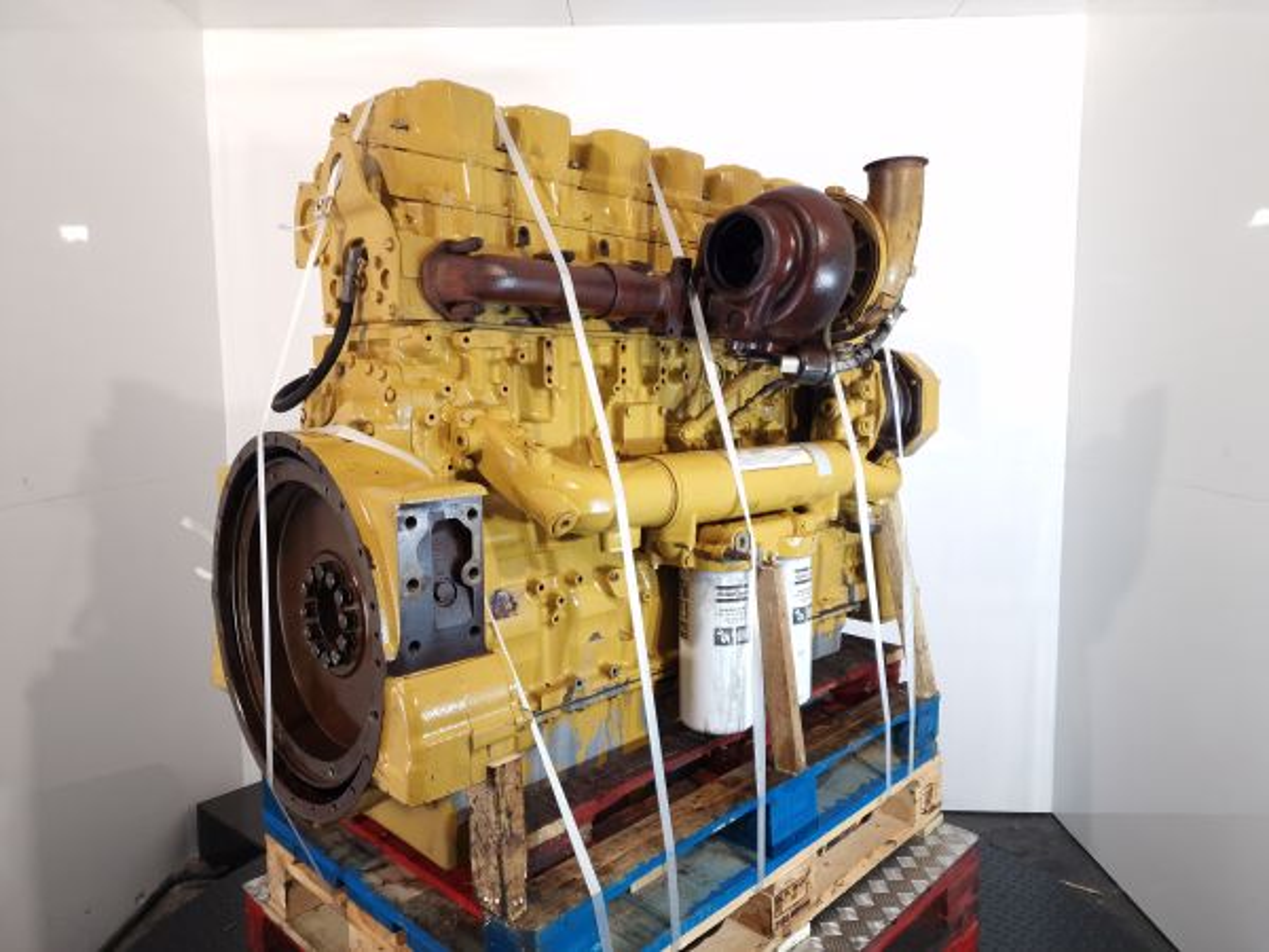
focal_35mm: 23
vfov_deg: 58.9
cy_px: 476
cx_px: 634
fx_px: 843
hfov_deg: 73.9
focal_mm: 6.4
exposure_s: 1/50
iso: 64
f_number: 1.8
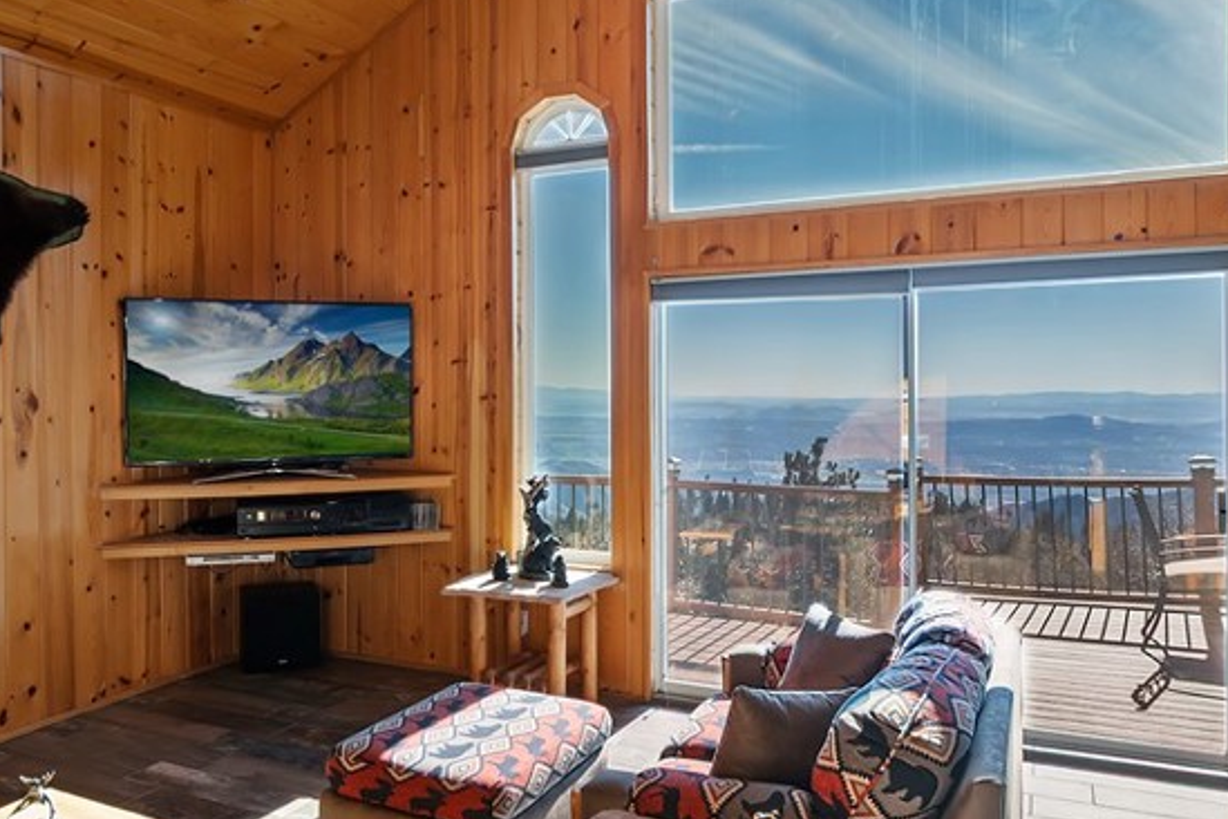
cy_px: 411
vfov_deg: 46.4
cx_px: 535
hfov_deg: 65.2
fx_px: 955
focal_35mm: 28
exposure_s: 1/30
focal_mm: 10
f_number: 8
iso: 100
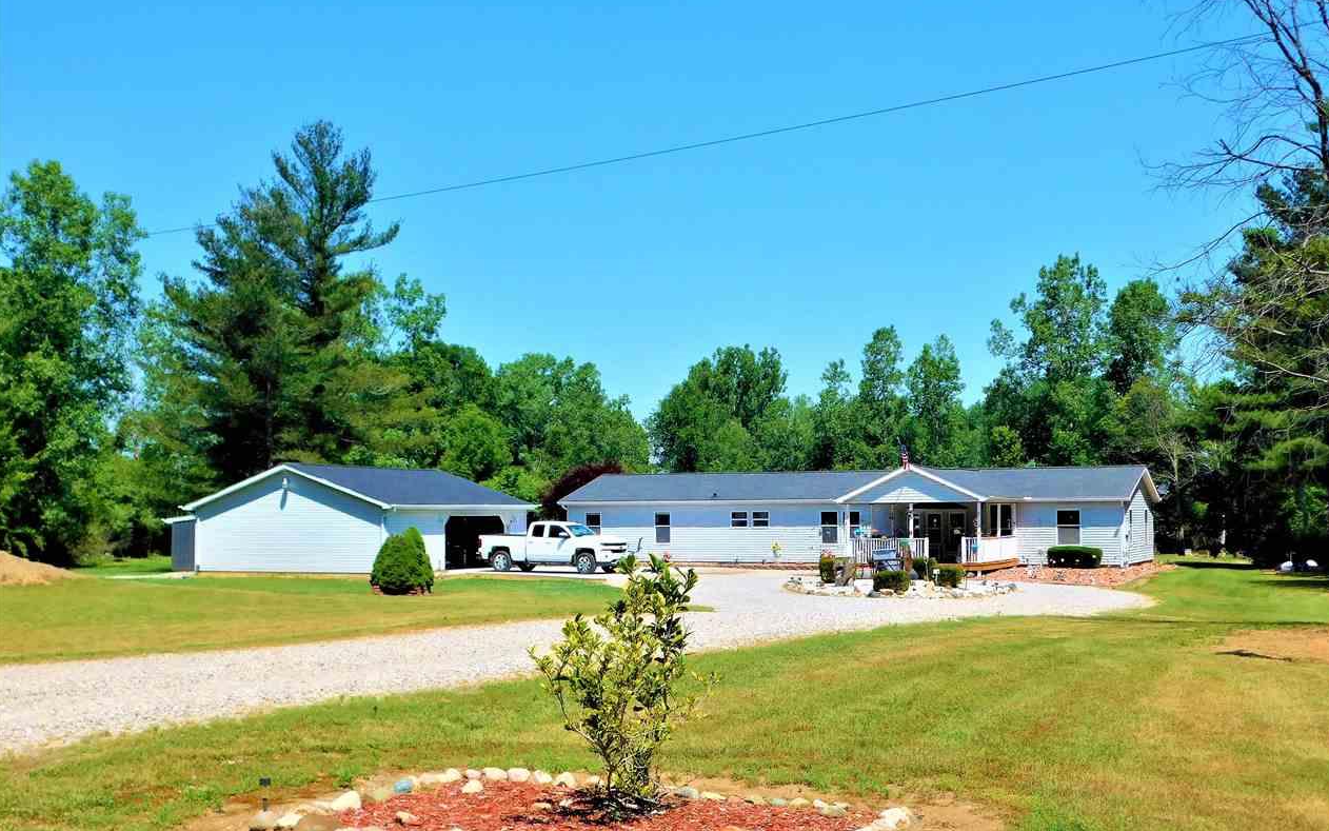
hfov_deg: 46.2
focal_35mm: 43
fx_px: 1558
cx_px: 670
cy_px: 478
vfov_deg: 29.8
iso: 125
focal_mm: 7.1
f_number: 3.6
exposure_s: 1/1500
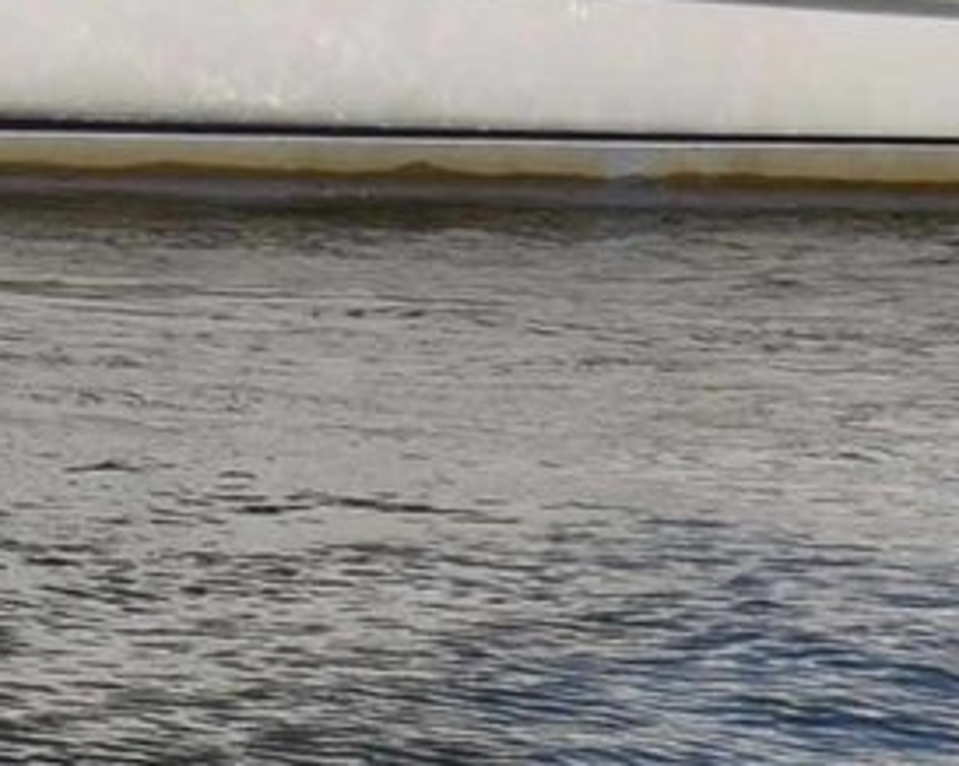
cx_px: -2231
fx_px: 10976
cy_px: -715
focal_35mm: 387
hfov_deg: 4.7
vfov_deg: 4.0
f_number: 10
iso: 100
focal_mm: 30
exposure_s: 1/400
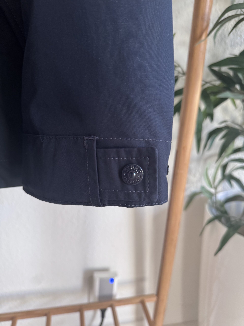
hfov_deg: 56.8
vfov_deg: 71.6
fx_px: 226
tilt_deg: -12.8
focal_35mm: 24
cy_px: 163
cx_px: 122
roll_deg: -1.1
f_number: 1.78
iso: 200
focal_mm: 6.76
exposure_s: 1/88
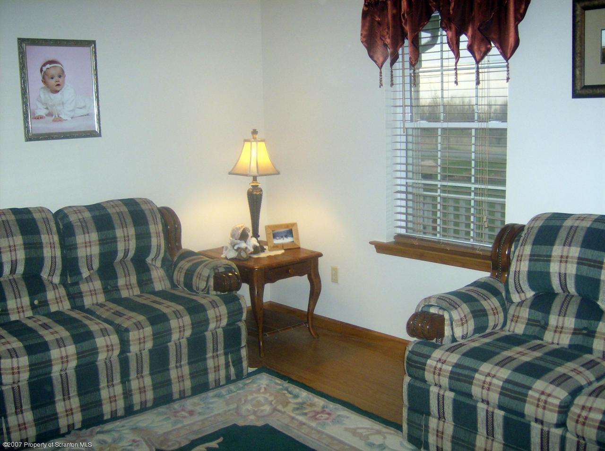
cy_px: 226
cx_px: 302
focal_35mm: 36
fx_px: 628
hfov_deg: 51.5
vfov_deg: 39.5
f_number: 2.8
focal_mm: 6
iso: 200
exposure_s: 1/60
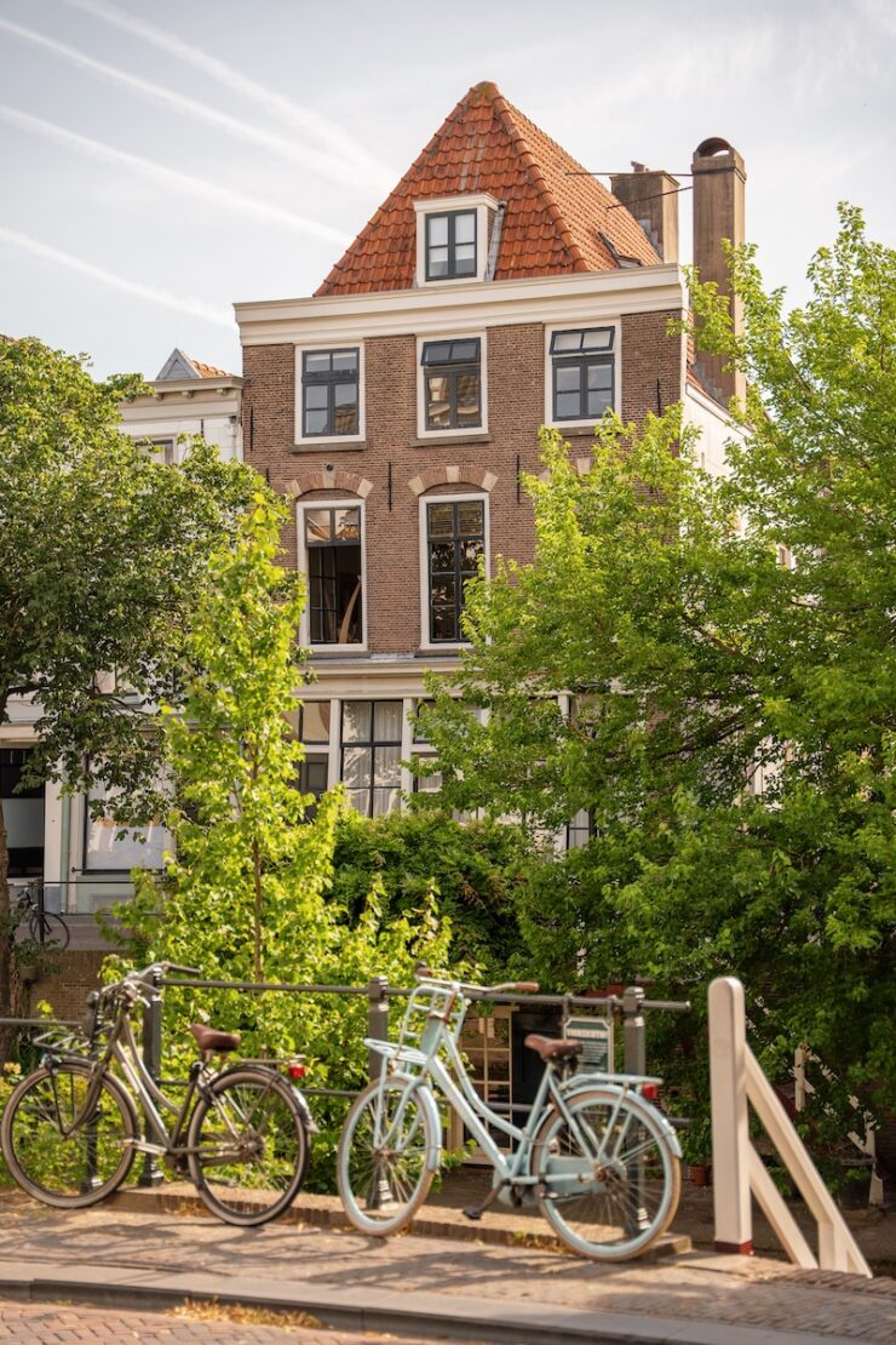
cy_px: 672
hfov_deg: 21.3
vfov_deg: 31.6
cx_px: 448
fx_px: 2378
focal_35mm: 64
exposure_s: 1/800
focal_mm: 63.7
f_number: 2.8
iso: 100
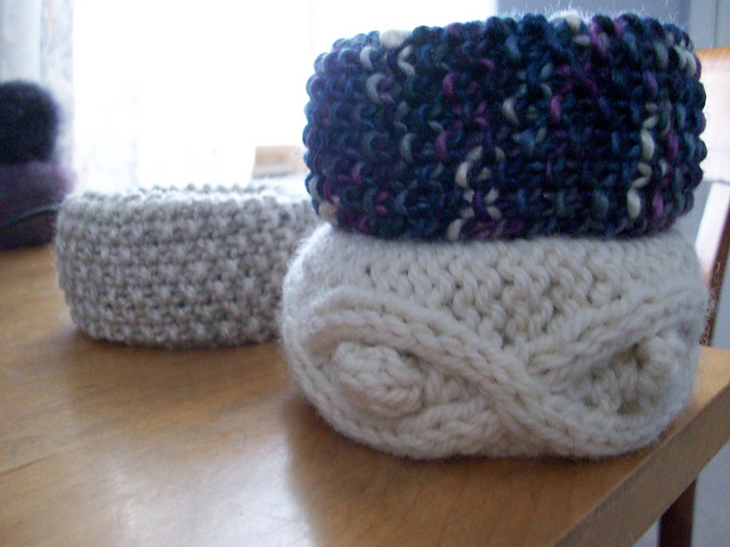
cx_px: 365
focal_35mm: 34
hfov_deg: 54.0
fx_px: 717
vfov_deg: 41.8
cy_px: 274
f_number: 2.8
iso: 177
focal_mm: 5.7
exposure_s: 1/8
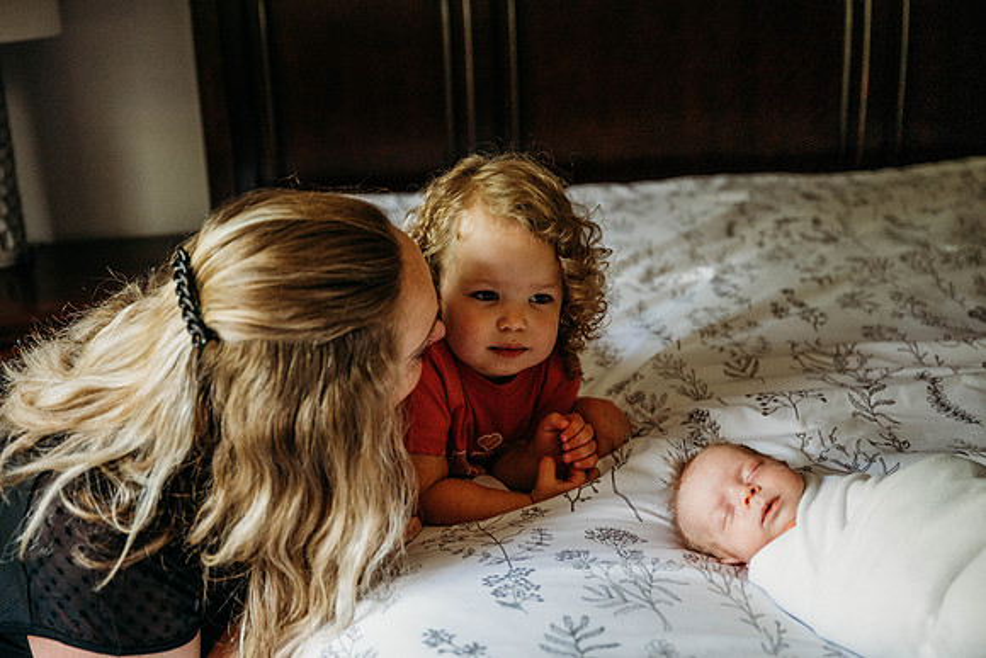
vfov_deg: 33.4
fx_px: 1096
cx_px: 493
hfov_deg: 48.4
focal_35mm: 40
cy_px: 329
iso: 1250
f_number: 2.8
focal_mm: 40
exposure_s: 1/250
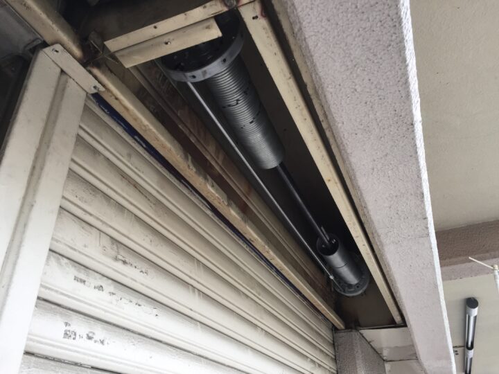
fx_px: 418
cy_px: 187
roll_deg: +0.0
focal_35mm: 29
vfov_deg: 48.2
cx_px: 250
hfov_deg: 61.7
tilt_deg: +33.8
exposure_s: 1/120
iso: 40
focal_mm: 4.15
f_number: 2.2
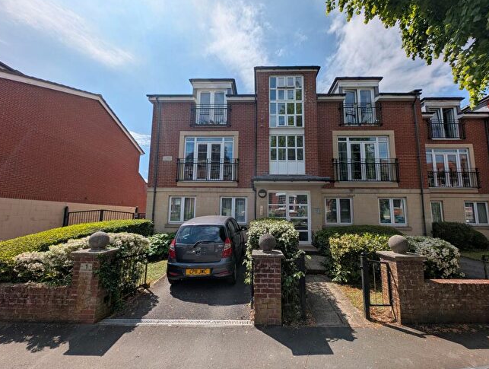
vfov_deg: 90.1
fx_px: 184
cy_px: 193
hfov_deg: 106.0
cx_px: 254
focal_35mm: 13
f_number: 1.95
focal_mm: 2.23
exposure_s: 1/3175
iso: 38
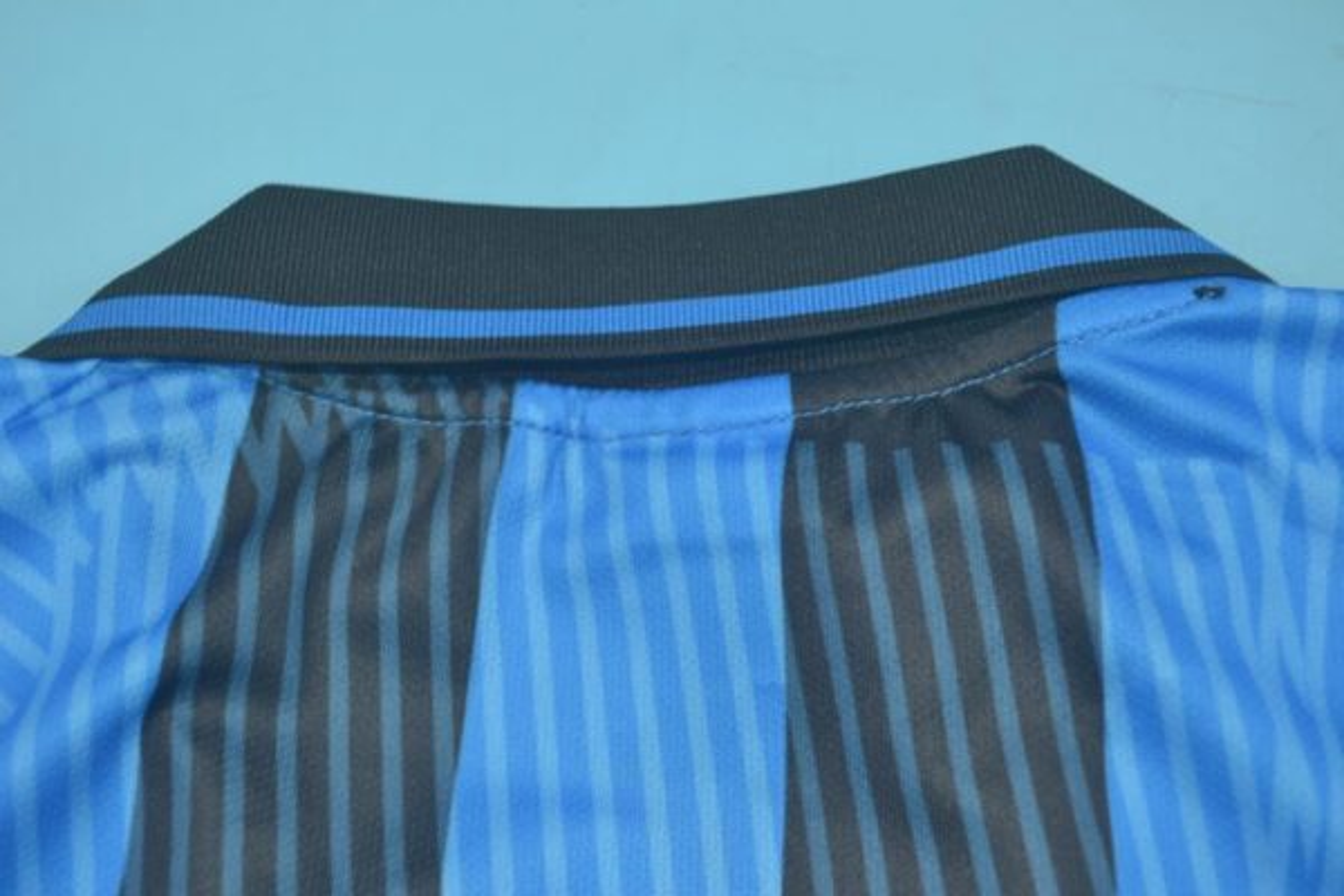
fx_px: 1792
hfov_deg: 41.1
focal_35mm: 48
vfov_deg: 28.1
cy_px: 448
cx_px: 672
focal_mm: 32
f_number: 4.8
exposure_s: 1/60
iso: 200
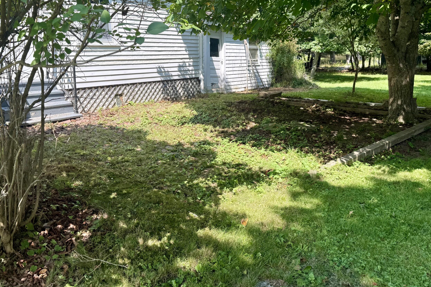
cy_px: 100
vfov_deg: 43.1
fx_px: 359
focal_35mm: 30
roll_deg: +1.3
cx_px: 182
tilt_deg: -5.9
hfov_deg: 61.6
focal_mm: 6.76
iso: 80
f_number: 1.78
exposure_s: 1/1046
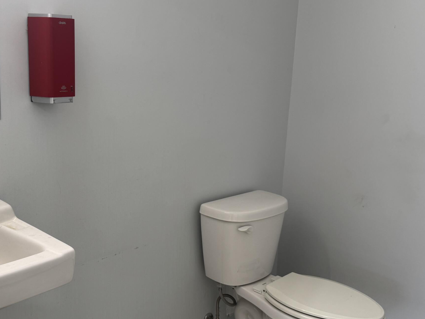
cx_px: 133
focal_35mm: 42
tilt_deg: -12.2
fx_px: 516
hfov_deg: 44.0
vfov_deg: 34.4
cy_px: 156
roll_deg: -1.1
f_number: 1.78
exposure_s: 1/60
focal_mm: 6.76
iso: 100
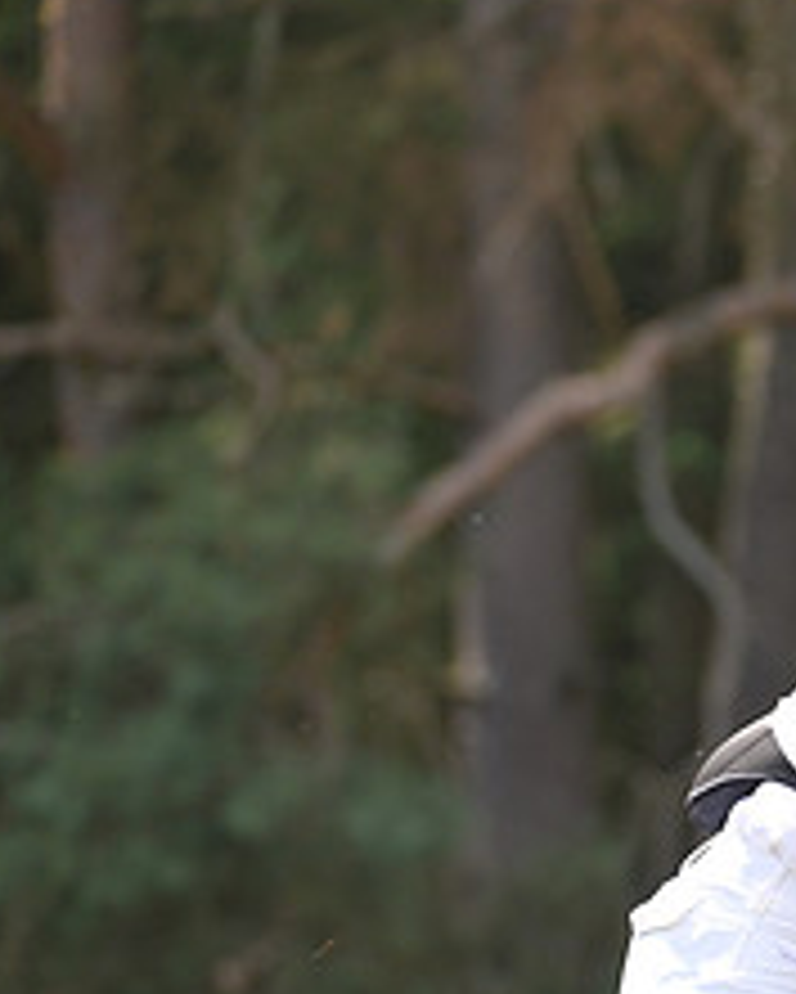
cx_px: 1277
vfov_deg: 3.3
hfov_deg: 2.6
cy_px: 767
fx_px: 17421
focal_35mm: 592
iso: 900
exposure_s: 1/1250
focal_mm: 240
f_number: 5.6
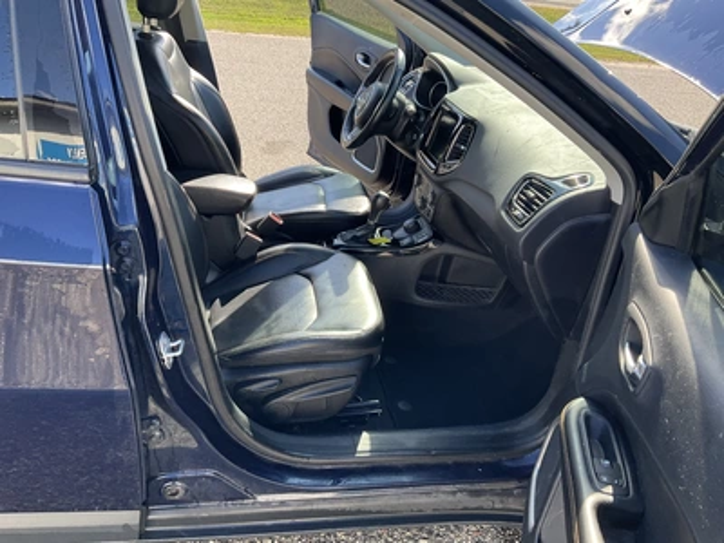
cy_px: 272
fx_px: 607
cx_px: 362
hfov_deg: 61.7
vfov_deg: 48.2
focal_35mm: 29
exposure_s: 1/150
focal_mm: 3
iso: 25
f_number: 1.8
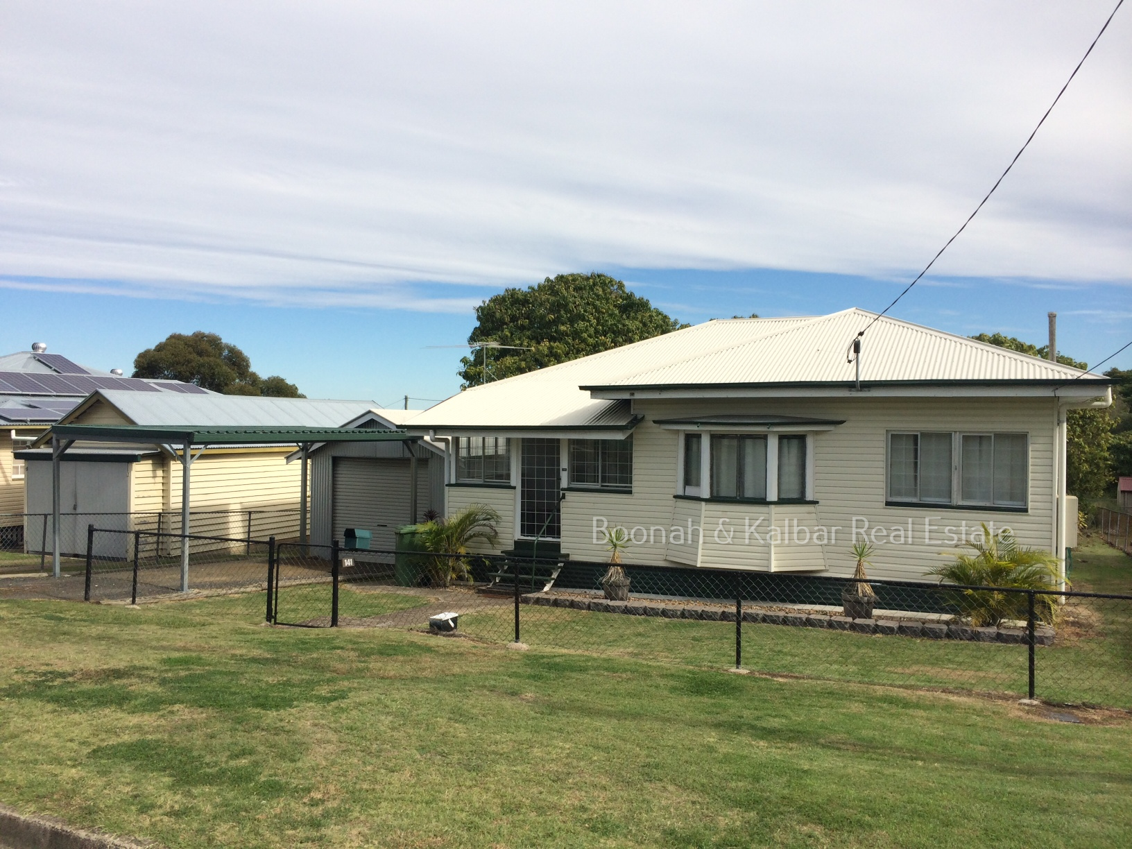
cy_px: 424
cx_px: 566
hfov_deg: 60.0
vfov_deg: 46.8
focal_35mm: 30
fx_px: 981
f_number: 2.2
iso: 40
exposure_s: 1/1953
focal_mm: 4.12
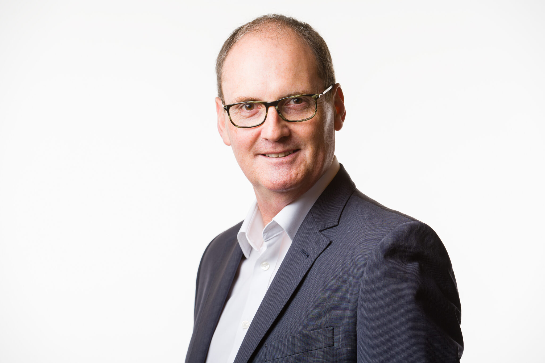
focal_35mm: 165
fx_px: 2498
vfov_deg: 8.3
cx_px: 272
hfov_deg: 12.5
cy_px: 182
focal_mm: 165
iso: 140
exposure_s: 1/180
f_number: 8
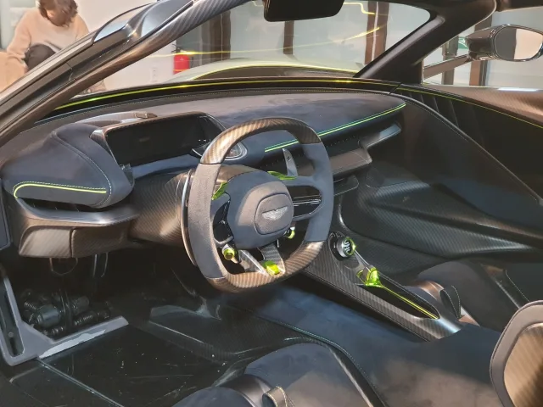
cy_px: 204
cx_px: 272
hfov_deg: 36.8
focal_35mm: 52
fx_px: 816
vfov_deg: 28.0
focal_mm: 6
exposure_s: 1/15
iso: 320
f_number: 2.4
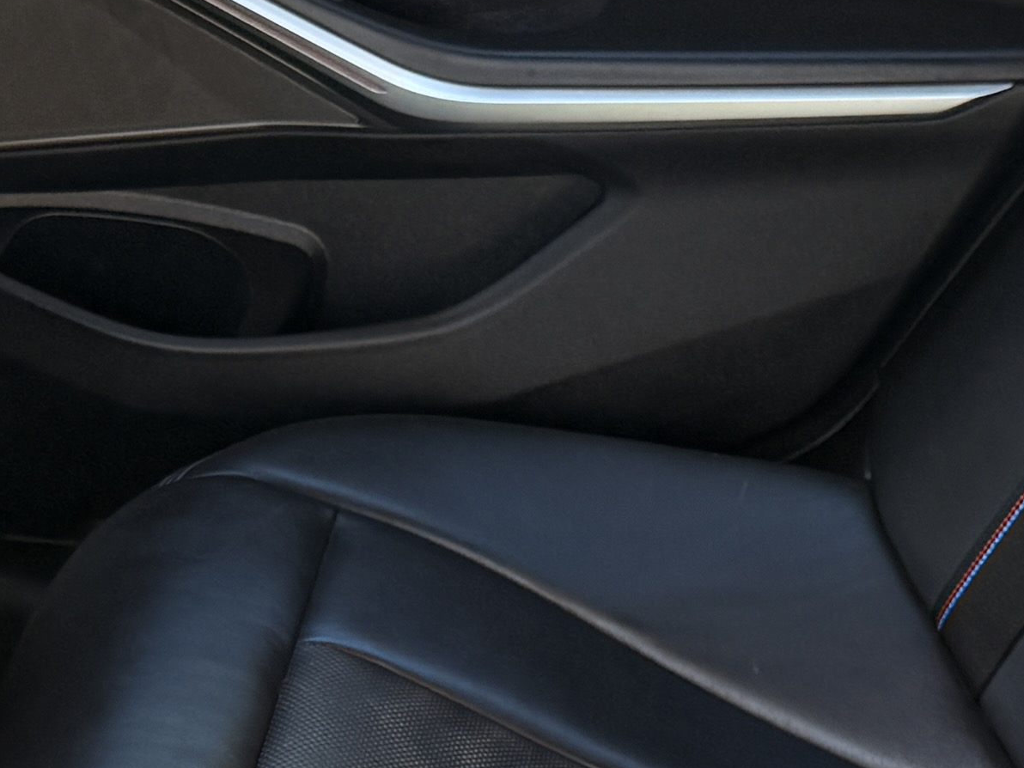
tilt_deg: -34.3
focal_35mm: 115
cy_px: 962
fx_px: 3402
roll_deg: -1.8
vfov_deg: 12.5
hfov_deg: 17.1
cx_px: 418
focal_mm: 6.76
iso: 80
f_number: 1.78
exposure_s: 1/152
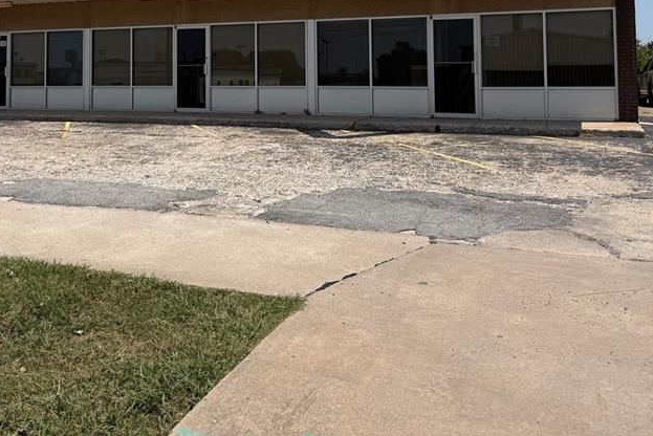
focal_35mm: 41
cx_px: 191
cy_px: 36
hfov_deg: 46.2
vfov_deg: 31.0
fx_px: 744
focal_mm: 6.76
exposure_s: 1/8130
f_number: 1.78
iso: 80
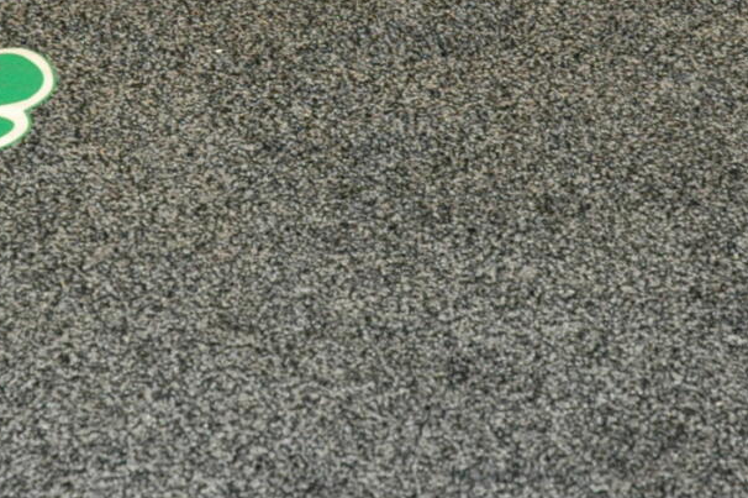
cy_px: -67
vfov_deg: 5.5
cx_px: 357
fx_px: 5128
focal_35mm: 247
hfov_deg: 8.3
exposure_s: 1/60
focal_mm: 52
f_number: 4.5
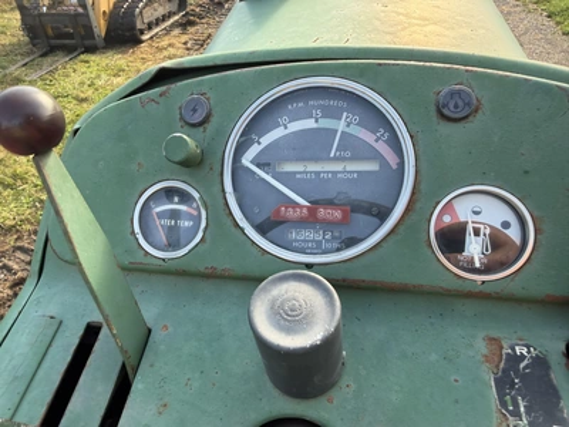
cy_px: 214
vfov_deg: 56.8
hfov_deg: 71.6
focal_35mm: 24
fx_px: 394
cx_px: 284
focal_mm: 2.22
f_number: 2.2
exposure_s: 1/138
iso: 40
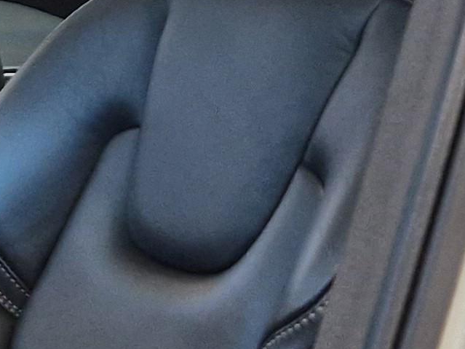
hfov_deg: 12.3
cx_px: -430
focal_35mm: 144
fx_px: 1934
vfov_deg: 10.2
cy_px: 366
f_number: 1.8
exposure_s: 1/100
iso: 320
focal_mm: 5.4
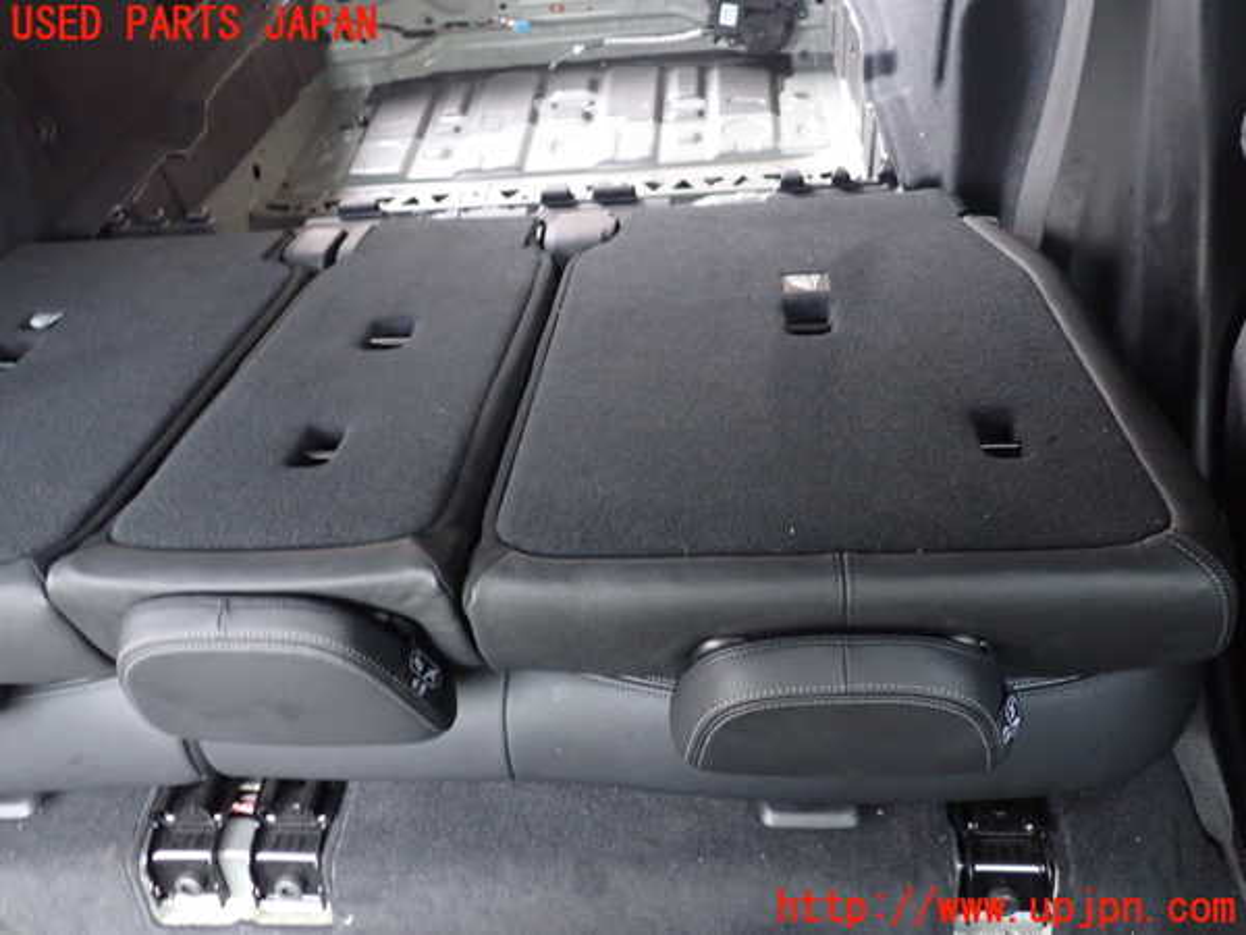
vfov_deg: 46.8
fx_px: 1080
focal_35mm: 30
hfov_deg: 60.0
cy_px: 468
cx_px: 623
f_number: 2.3
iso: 800
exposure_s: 1/15
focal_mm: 5.4
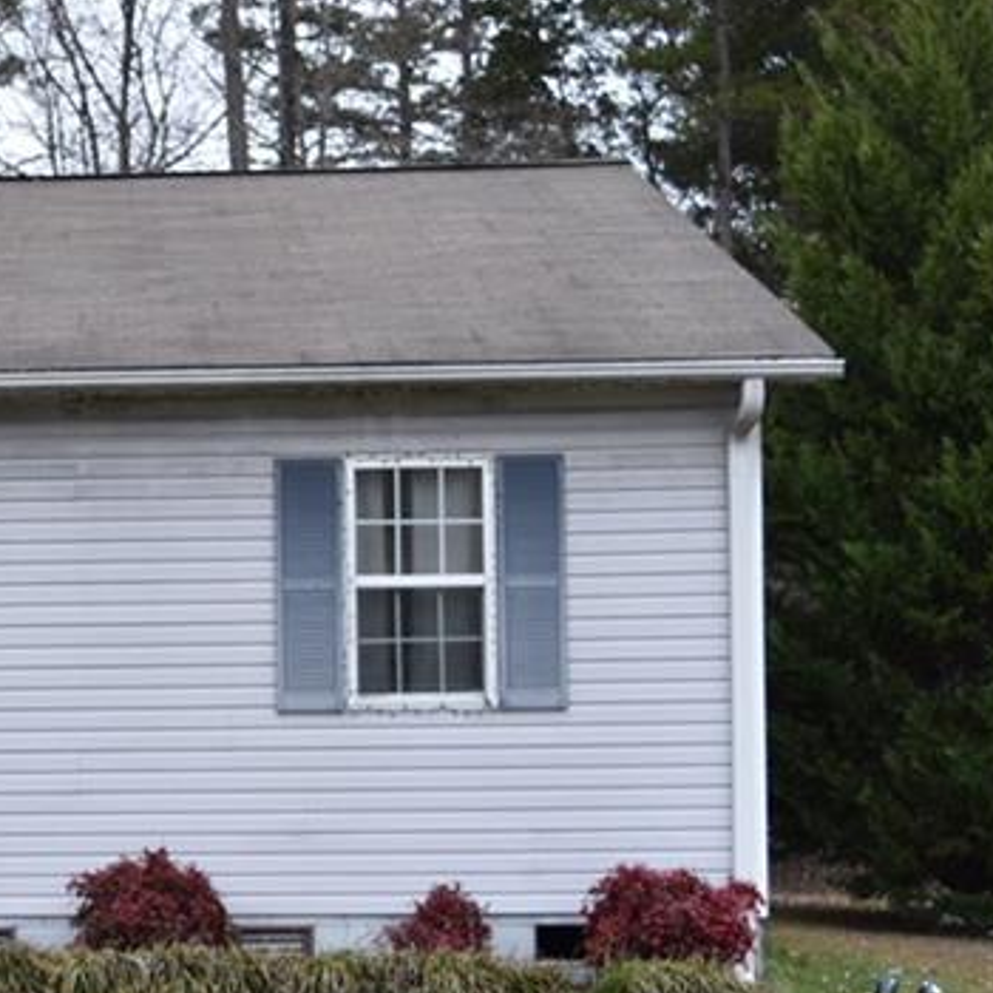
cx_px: -199
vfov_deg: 22.0
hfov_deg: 20.7
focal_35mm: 78
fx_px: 2539
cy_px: 678
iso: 400
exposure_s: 1/100
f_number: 4.5
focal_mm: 21
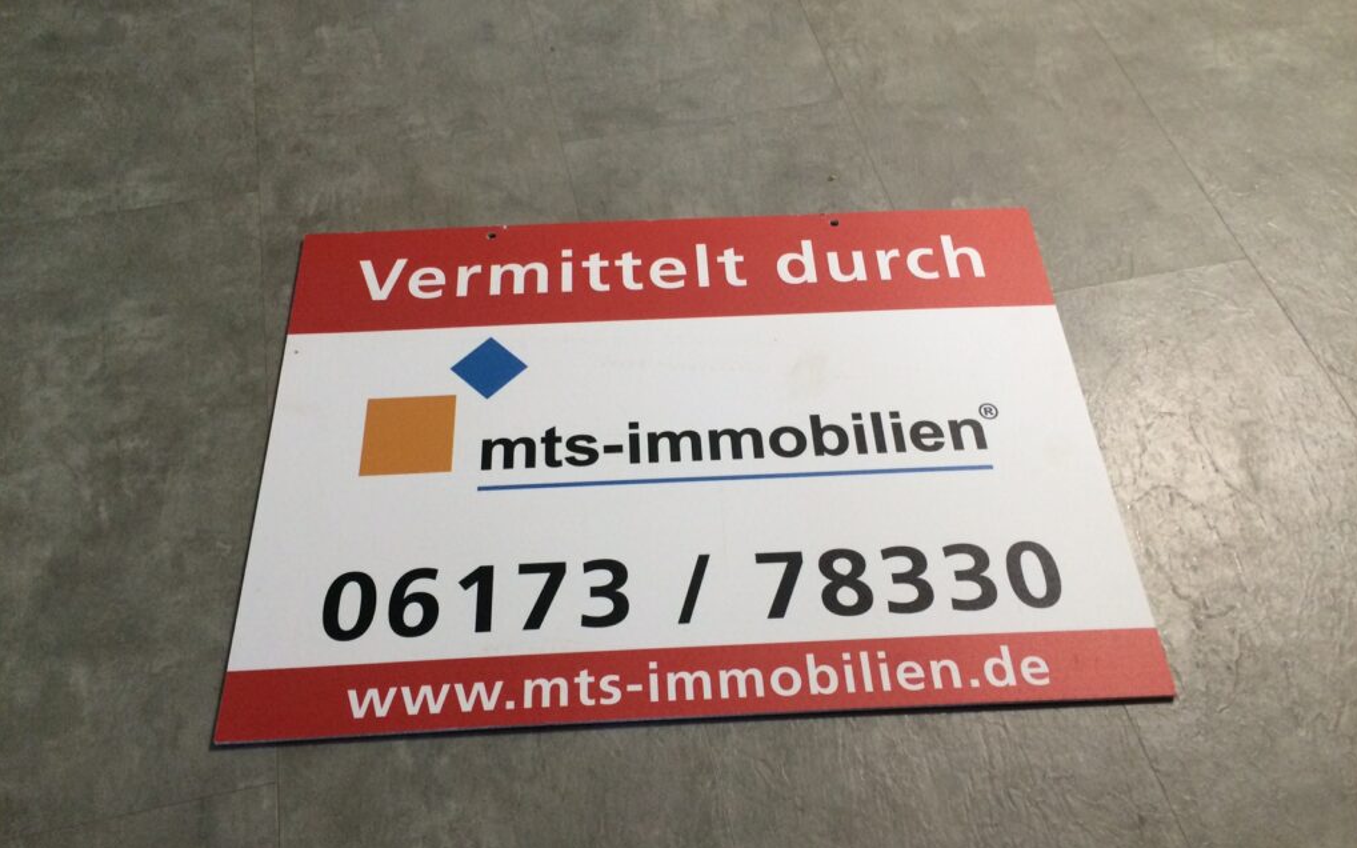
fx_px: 1183
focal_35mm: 32
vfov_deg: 39.4
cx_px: 680
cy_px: 427
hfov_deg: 59.7
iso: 200
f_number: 2.2
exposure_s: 1/30
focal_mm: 4.12
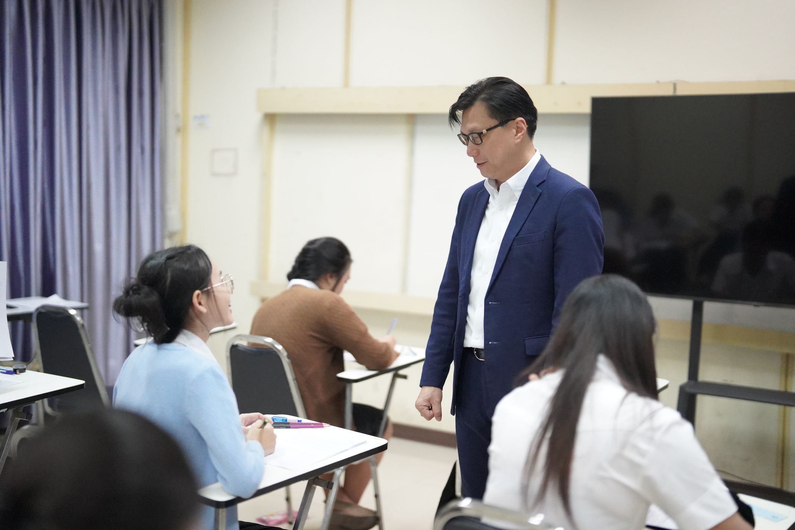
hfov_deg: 39.6
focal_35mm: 50
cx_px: 398
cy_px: 265
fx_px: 1104
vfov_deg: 27.0
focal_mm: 50
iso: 10000
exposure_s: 1/3200
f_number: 1.2
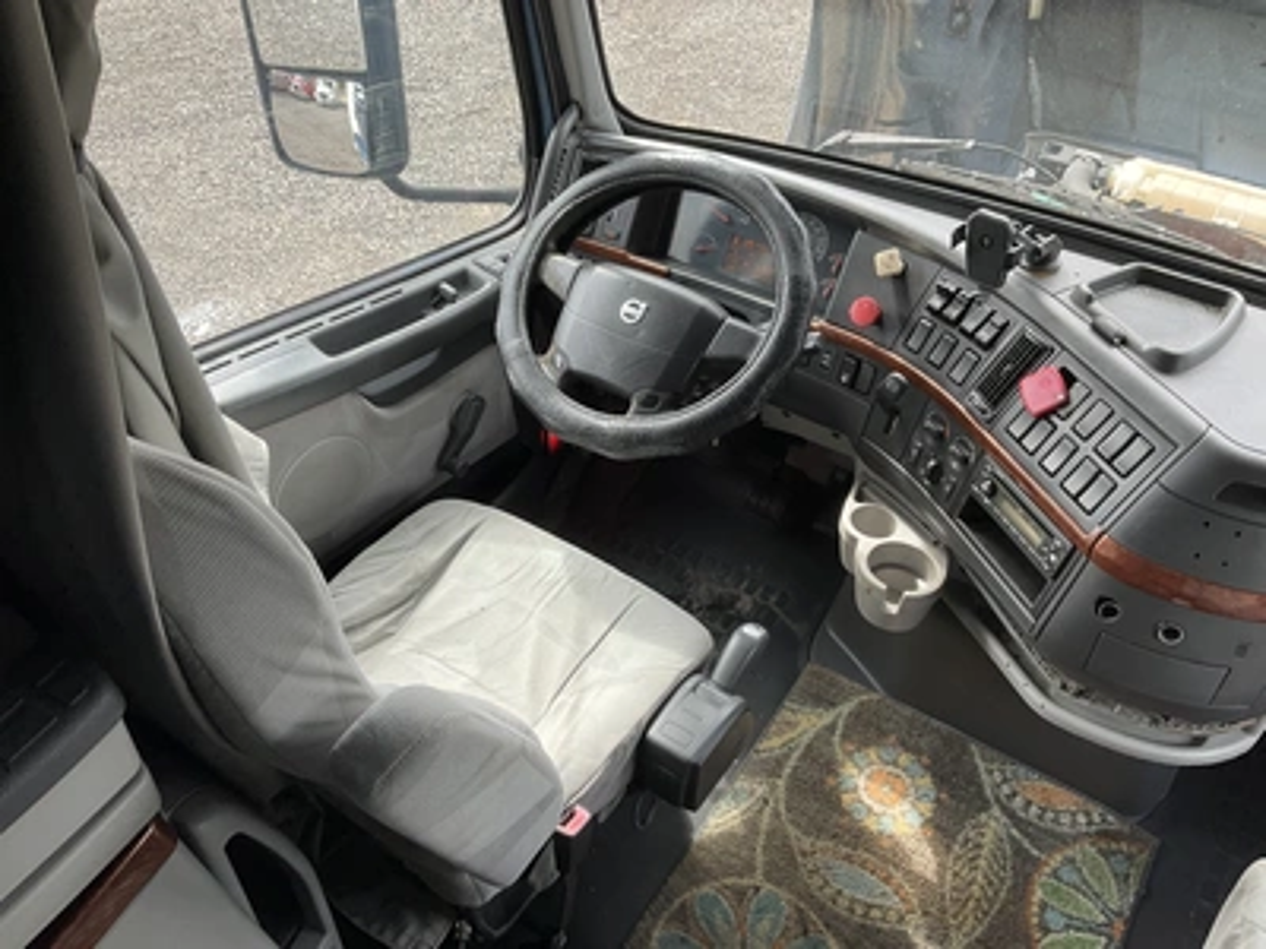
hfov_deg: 61.7
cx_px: 633
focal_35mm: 29
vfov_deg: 48.2
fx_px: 1061
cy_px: 474
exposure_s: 1/128
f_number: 1.8
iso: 16
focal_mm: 3
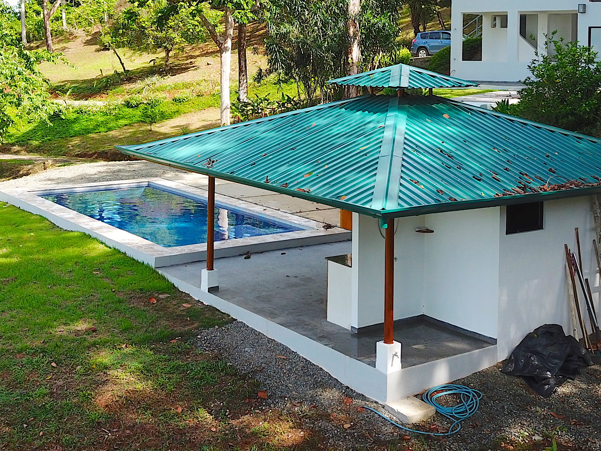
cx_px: 286
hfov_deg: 37.5
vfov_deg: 27.7
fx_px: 885
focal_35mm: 51
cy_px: 58
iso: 100
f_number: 2.2
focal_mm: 4.73
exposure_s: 1/402
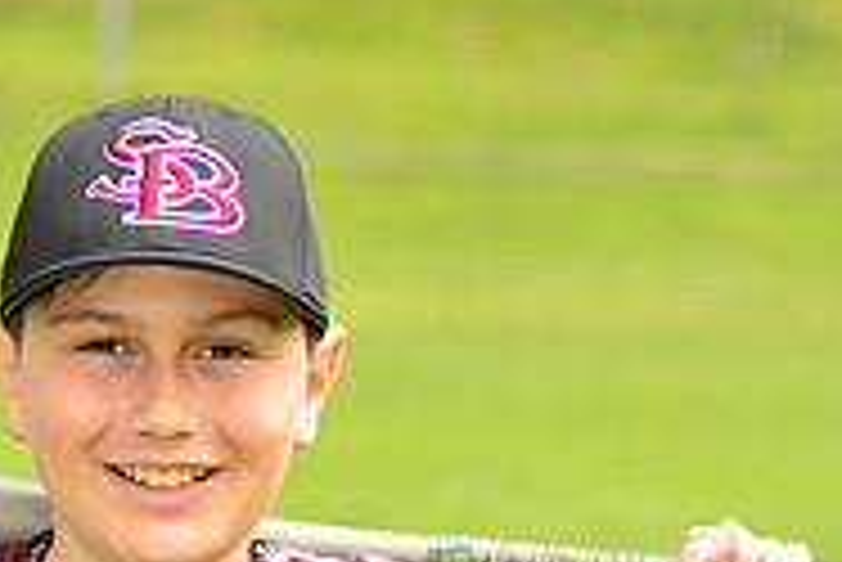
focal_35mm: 310
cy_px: 749
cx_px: 149
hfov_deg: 6.6
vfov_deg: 4.4
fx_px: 7256
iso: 100
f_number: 5
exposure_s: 1/250
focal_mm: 100
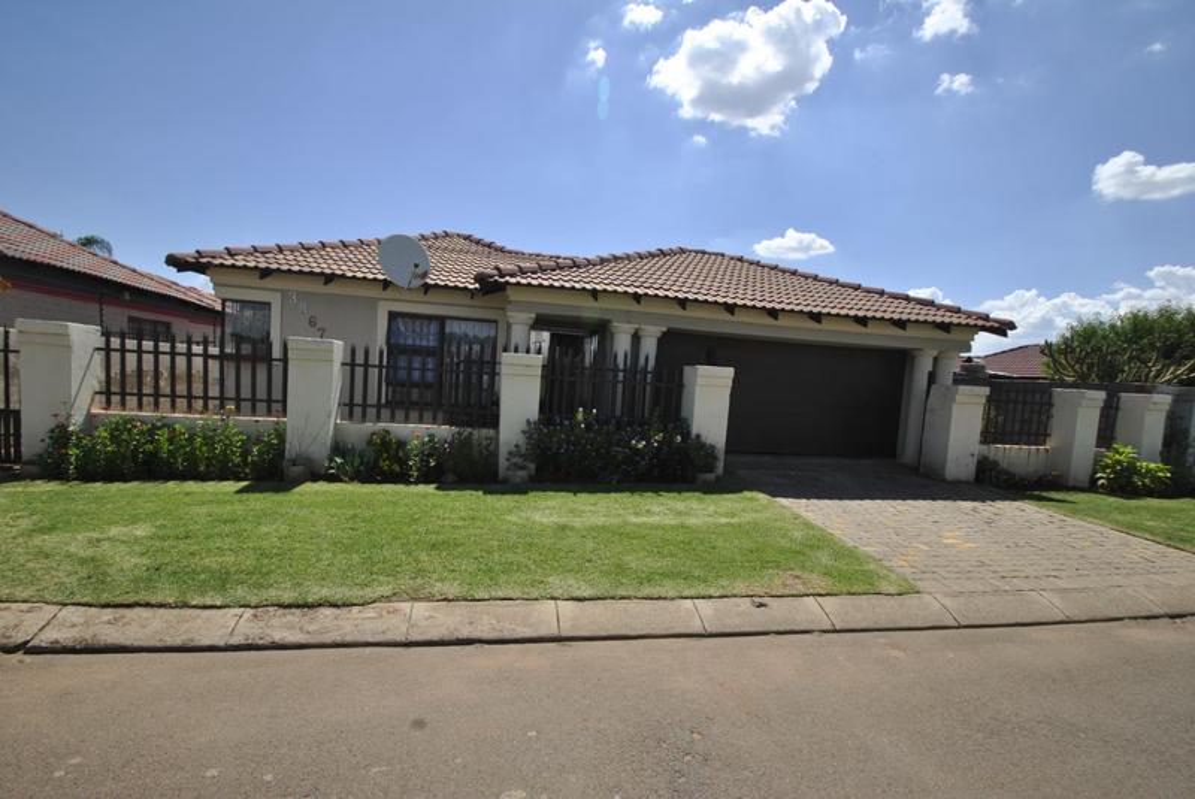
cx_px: 598
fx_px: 498
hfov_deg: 100.3
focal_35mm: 15
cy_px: 400
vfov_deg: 77.4
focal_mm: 10
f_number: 9
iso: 100
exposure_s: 1/320
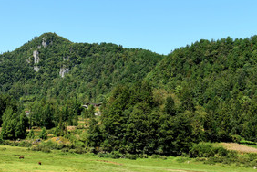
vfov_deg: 20.2
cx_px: 59
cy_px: 114
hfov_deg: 29.5
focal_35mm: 67
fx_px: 478
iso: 64
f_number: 7.1
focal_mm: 35
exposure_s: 1/125
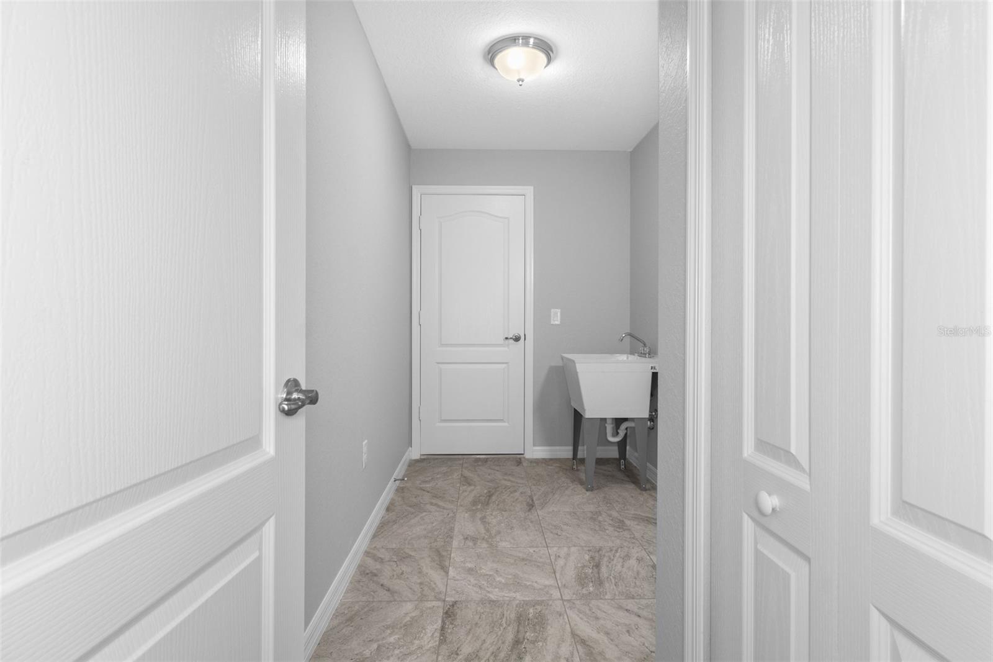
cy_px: 331
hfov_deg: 90.0
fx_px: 496
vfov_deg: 67.4
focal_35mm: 18
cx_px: 496
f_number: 8
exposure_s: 1/2.5
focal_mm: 12
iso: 320
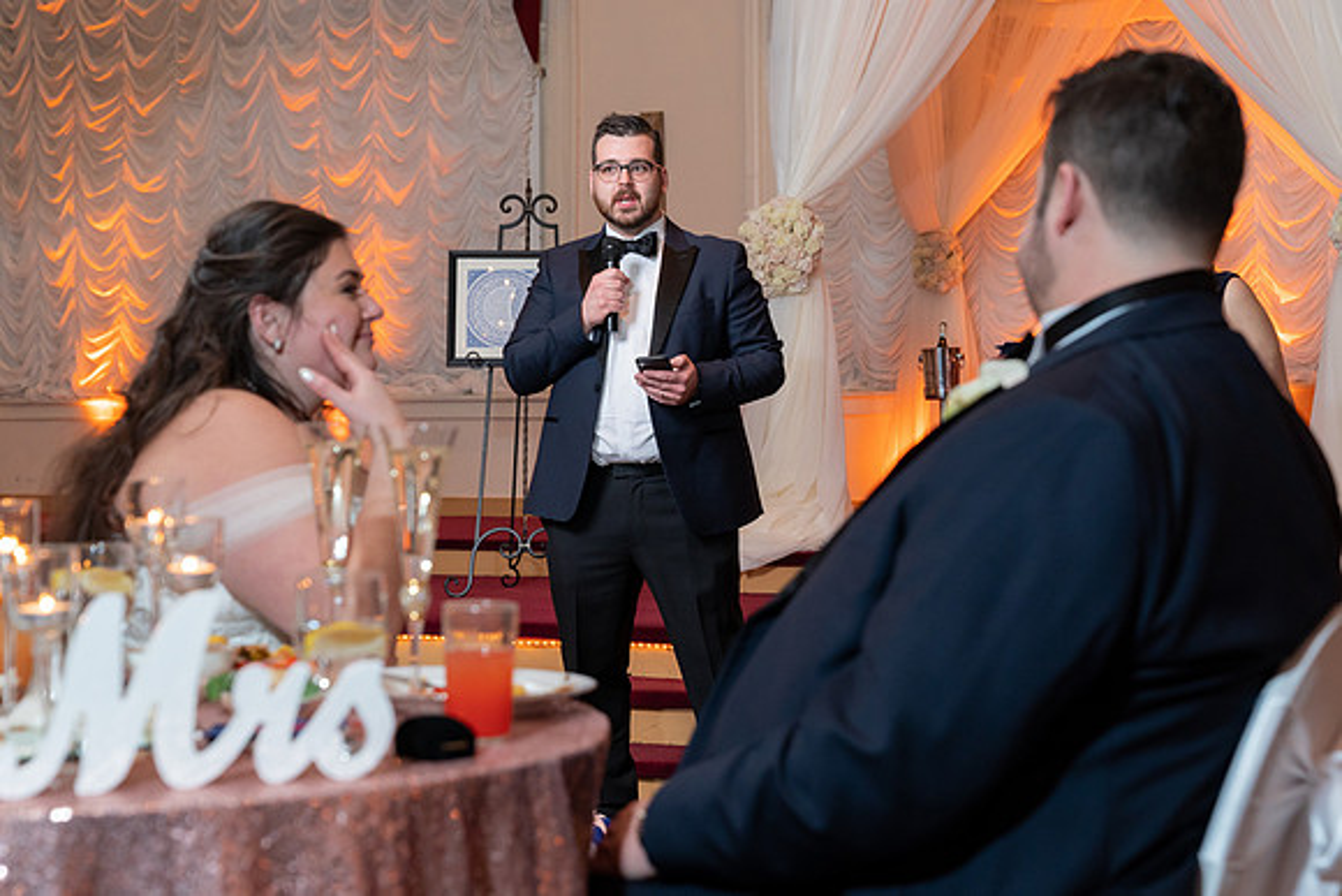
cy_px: 448
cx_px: 643
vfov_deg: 24.5
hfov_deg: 36.1
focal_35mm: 55
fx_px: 2061
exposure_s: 1/100
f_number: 4
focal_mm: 53
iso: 2000
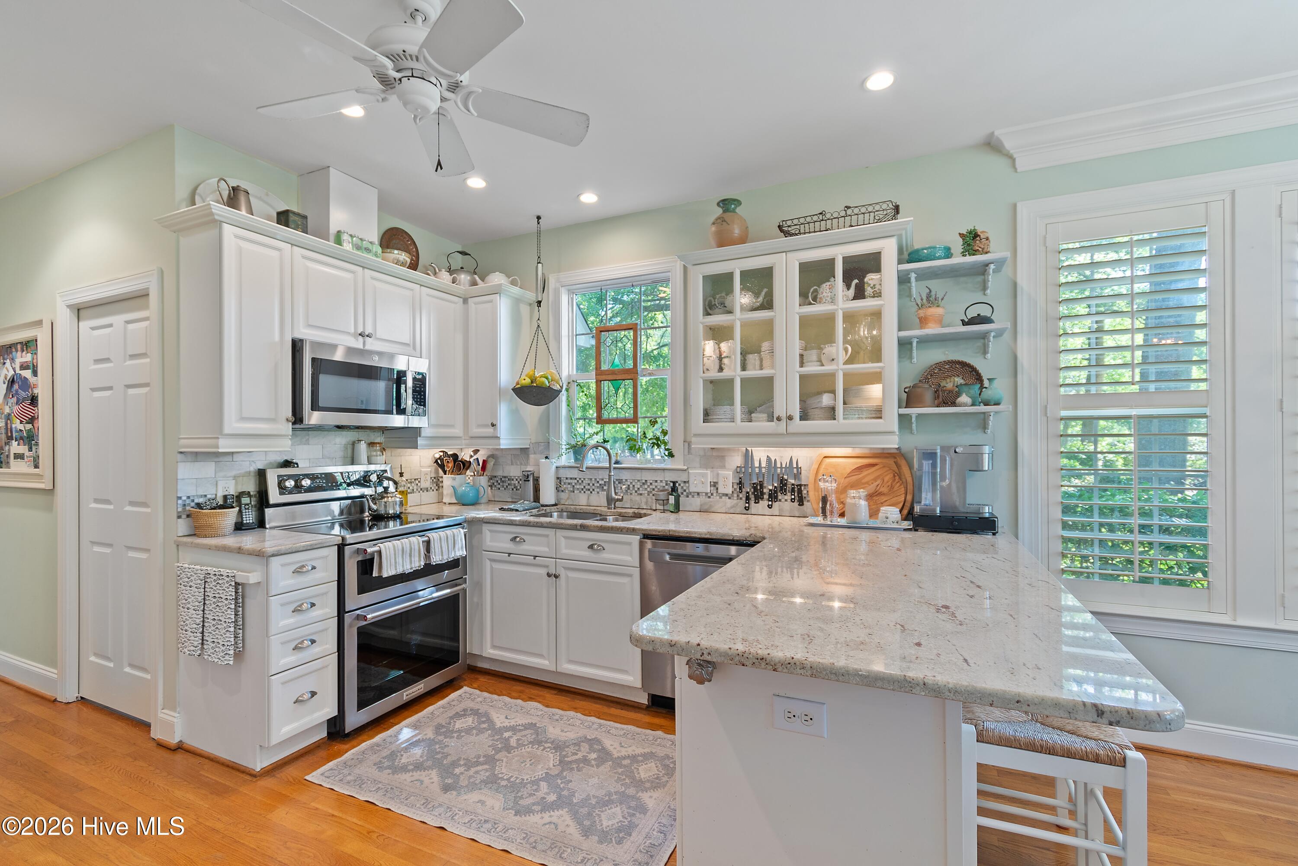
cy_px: 433
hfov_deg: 100.4
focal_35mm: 15
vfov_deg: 77.3
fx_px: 541
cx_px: 649
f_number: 4.5
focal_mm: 10
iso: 100
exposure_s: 1/2.5
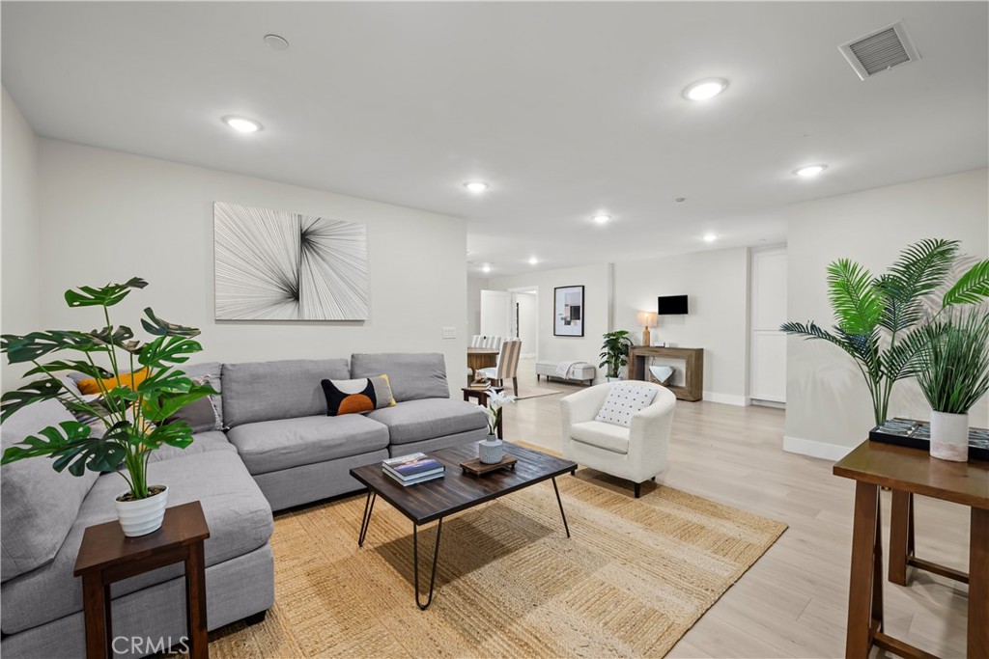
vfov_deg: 77.3
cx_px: 494
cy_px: 330
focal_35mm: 15
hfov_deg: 100.4
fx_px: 412
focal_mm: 15
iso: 125
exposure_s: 1
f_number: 10
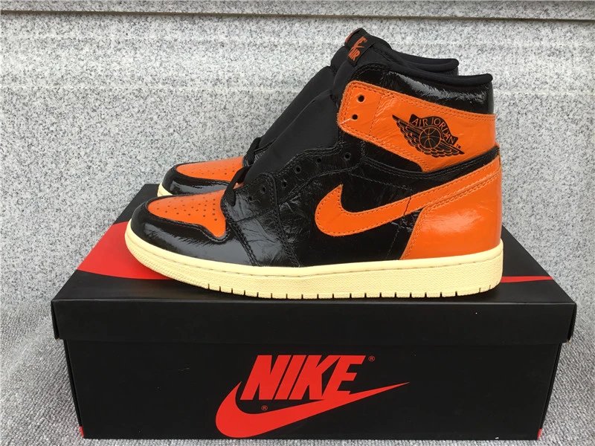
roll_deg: -0.6
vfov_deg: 45.4
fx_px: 533
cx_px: 298
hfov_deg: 58.4
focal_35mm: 31
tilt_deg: -22.0
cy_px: 223
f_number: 2.4
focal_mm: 3.3
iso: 25
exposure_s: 1/134
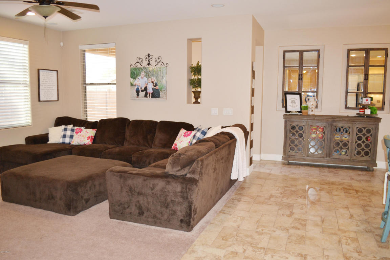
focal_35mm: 27
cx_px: 195
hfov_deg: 67.4
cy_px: 130
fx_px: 292
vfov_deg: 47.9
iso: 400
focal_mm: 18
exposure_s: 1/60
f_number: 3.5
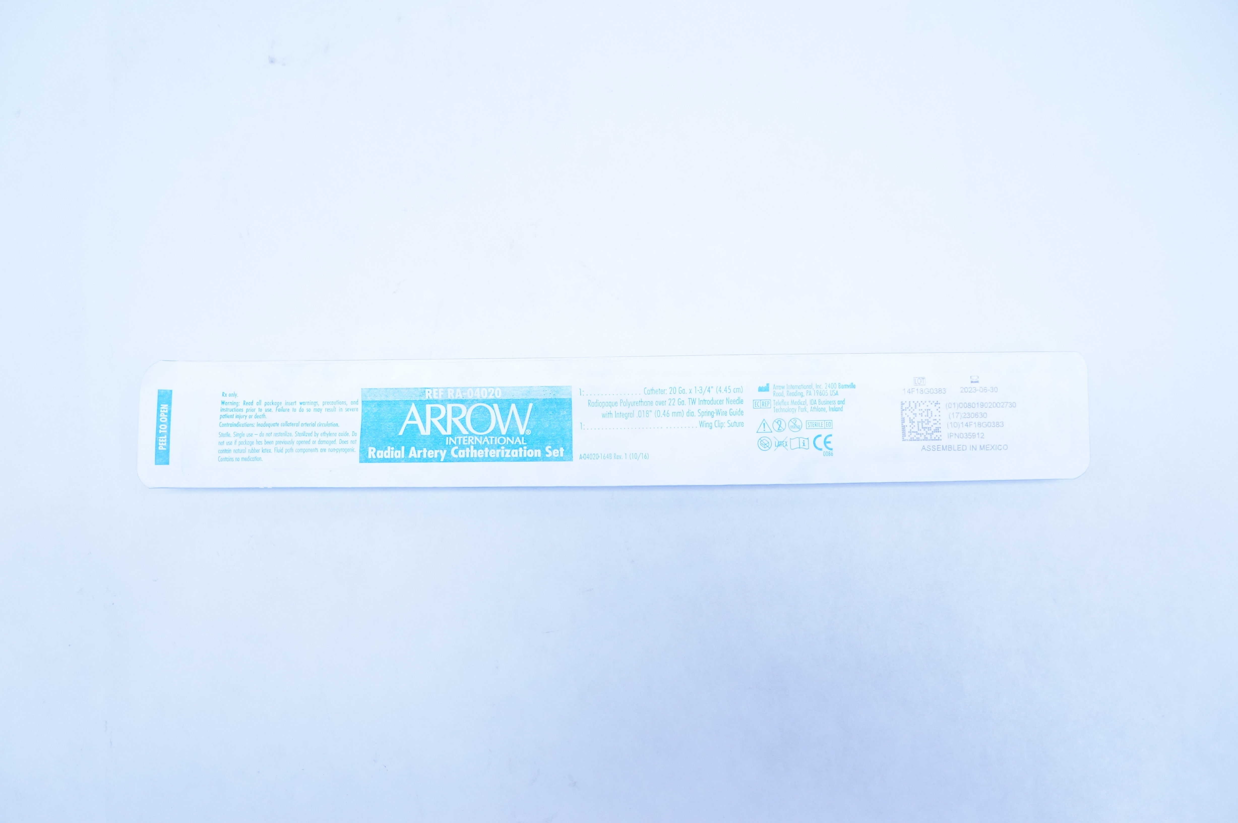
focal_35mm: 27
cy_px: 412
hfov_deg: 67.4
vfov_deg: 47.8
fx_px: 927
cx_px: 619
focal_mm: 18
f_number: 5.6
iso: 800
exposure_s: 1/160
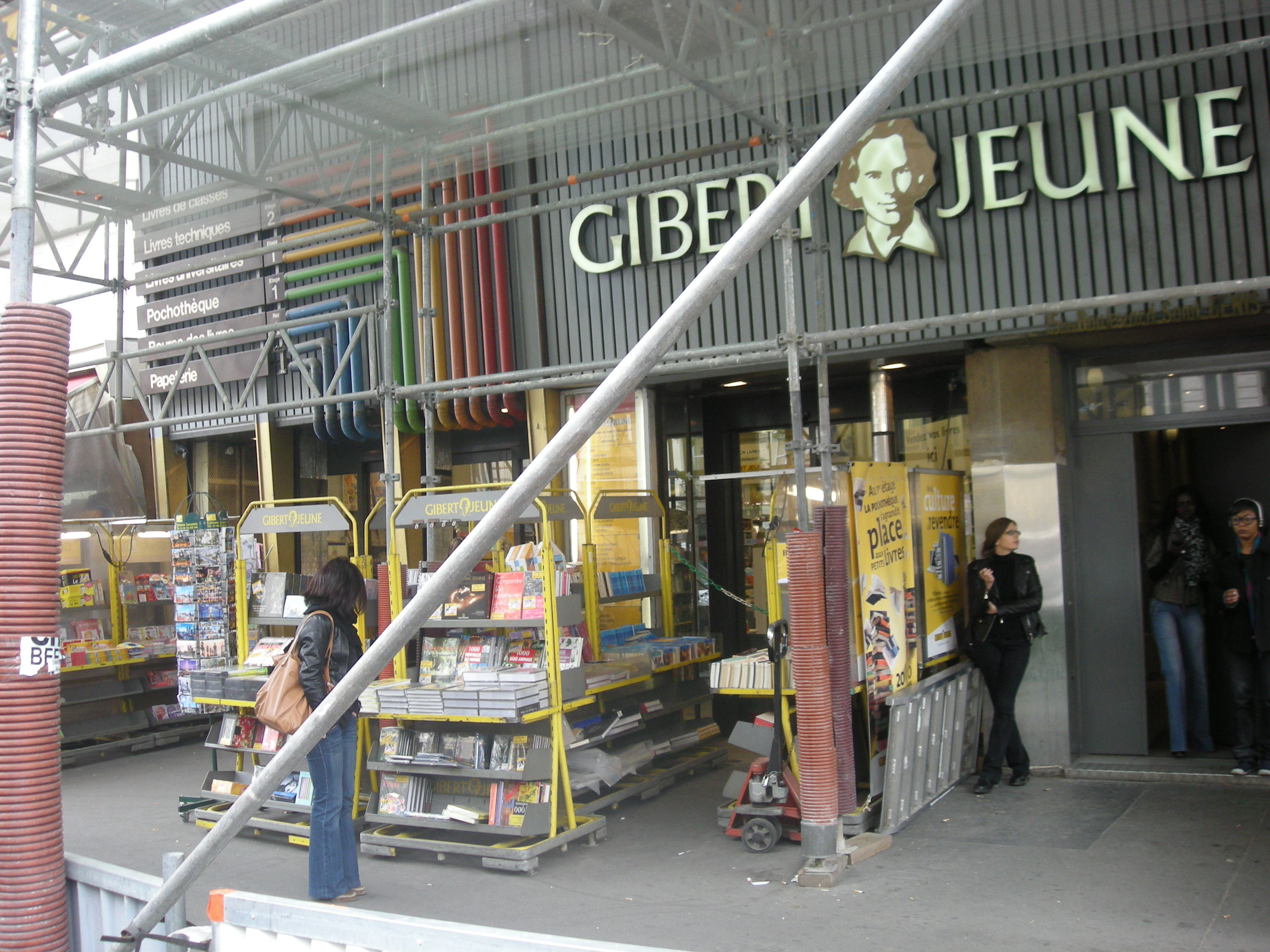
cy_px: 476
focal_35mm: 35
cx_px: 635
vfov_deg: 40.7
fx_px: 1284
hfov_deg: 52.6
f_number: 2.8
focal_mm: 5.7
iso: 87
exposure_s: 1/52.2
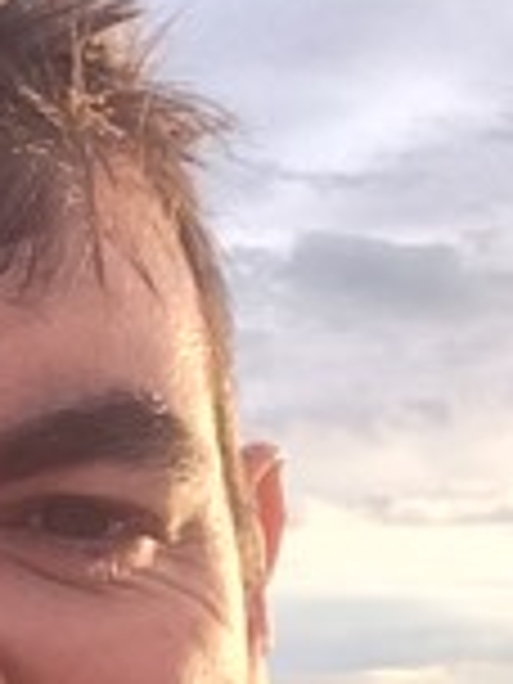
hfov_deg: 13.6
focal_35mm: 106
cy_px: 531
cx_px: -108
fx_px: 2095
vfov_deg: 18.4
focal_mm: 2.15
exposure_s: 1/193
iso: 50
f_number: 2.4
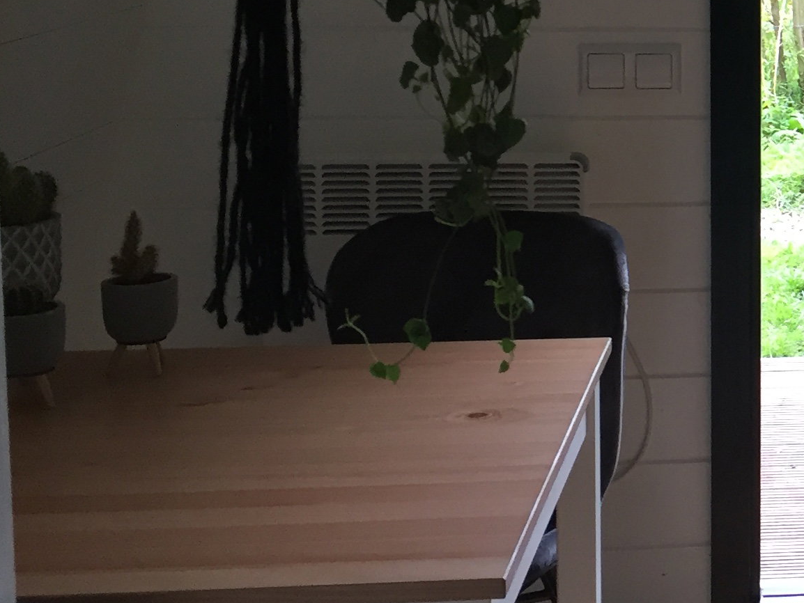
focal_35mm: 82
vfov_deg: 17.6
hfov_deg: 21.5
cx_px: 1055
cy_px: 23
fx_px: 1905
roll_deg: -1.6
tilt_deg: -6.0
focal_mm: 4.15
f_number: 2.2
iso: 40
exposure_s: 1/33
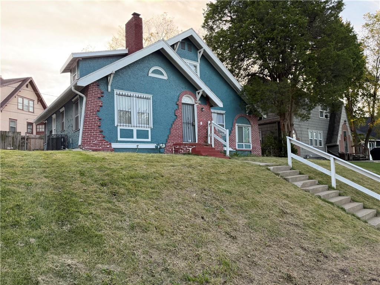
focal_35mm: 24
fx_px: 263
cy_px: 142
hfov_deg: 71.6
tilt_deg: +4.7
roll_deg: +2.7
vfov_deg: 56.8
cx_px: 190
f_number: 1.78
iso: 80
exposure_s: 1/186
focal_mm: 6.76
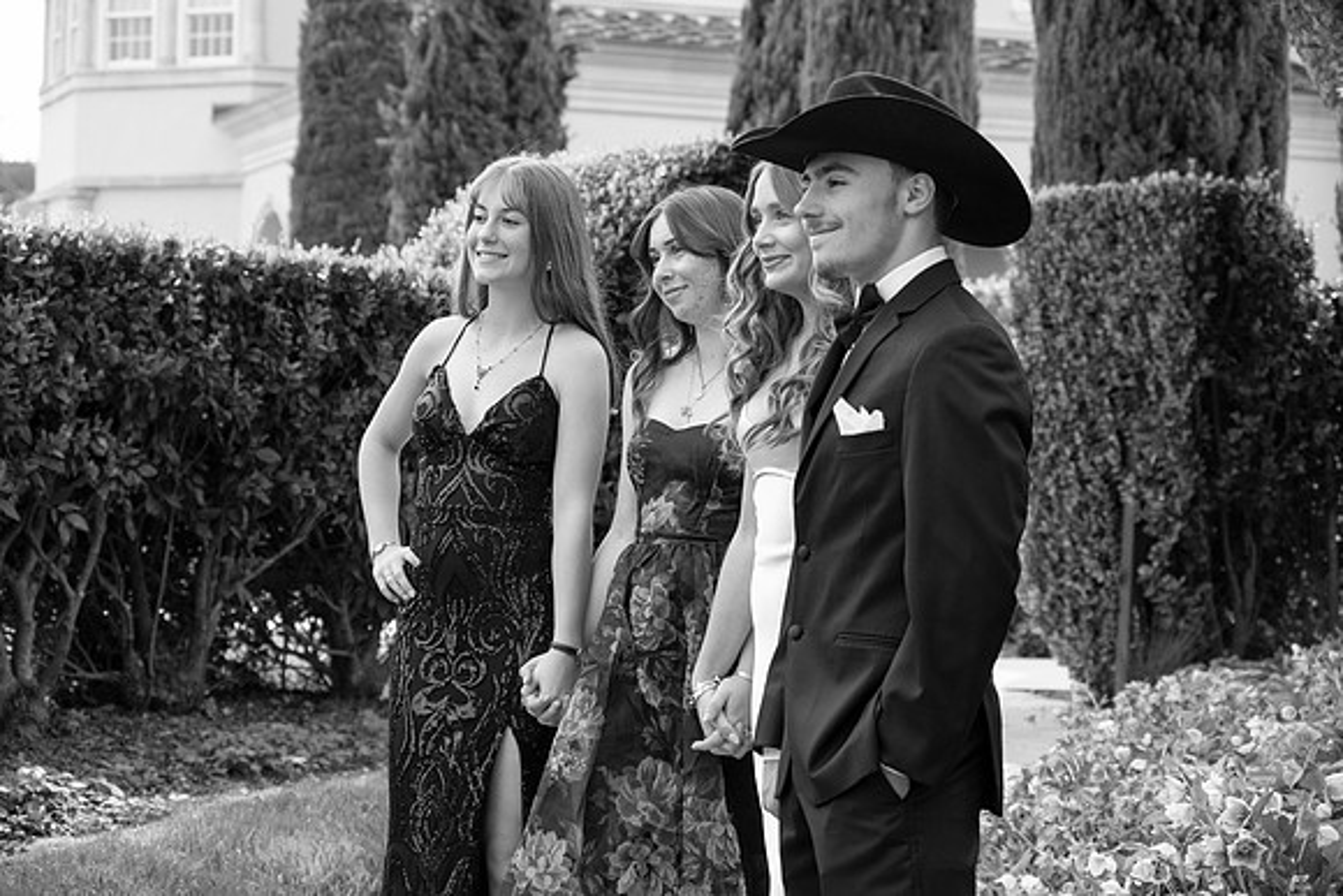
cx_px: 672
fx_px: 3060
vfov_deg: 16.7
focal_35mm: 82
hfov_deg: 24.8
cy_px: 448
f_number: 6.3
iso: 1250
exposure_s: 1/1000
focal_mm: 82
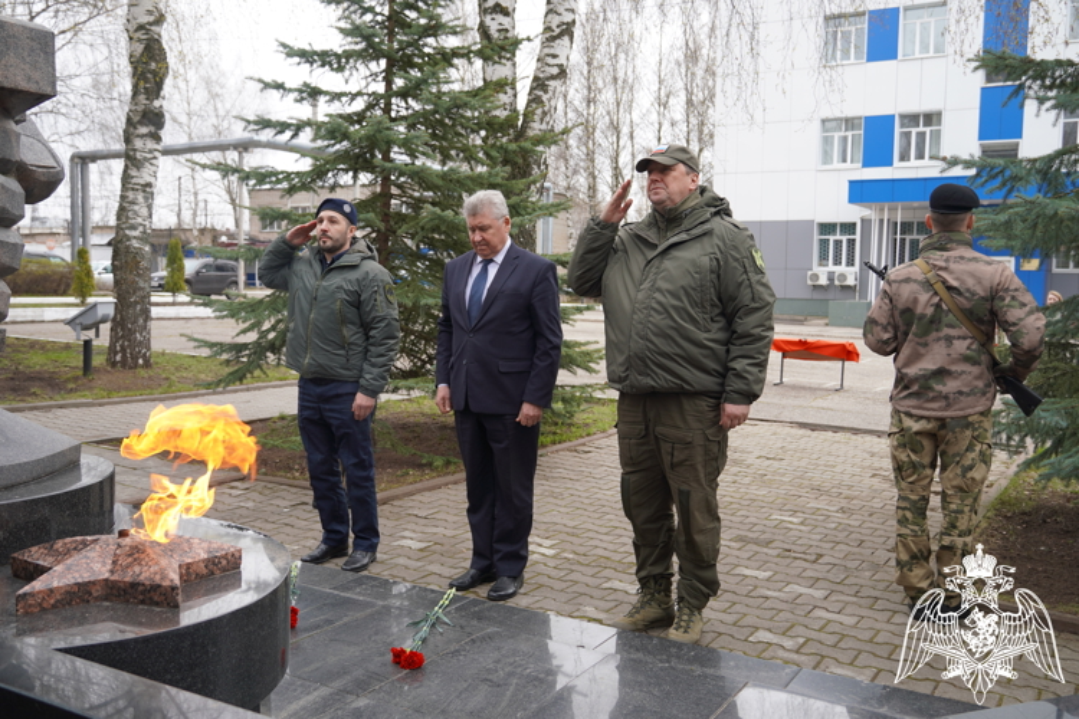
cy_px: 360
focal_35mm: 33
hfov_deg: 57.2
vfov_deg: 40.0
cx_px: 540
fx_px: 989
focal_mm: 22
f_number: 4
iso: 100
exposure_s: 1/200
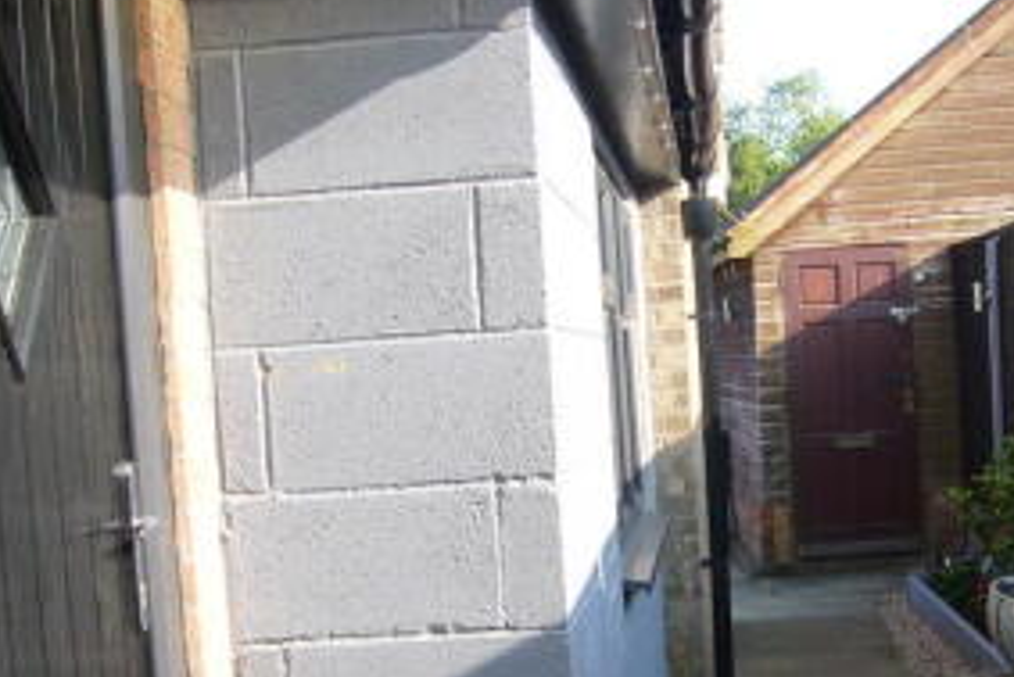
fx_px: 1691
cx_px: 611
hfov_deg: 33.3
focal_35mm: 60
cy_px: 553
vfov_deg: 22.3
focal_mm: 4.6
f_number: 2.8
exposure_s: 1/250
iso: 80
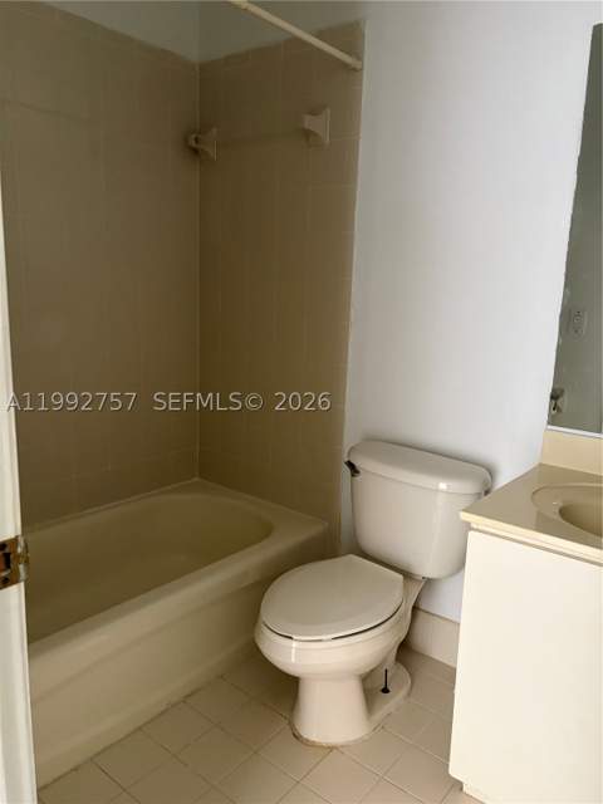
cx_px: 302
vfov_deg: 67.3
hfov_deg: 53.1
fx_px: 604
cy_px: 402
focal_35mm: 26
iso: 400
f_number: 1.6
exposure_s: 1/60
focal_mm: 5.96
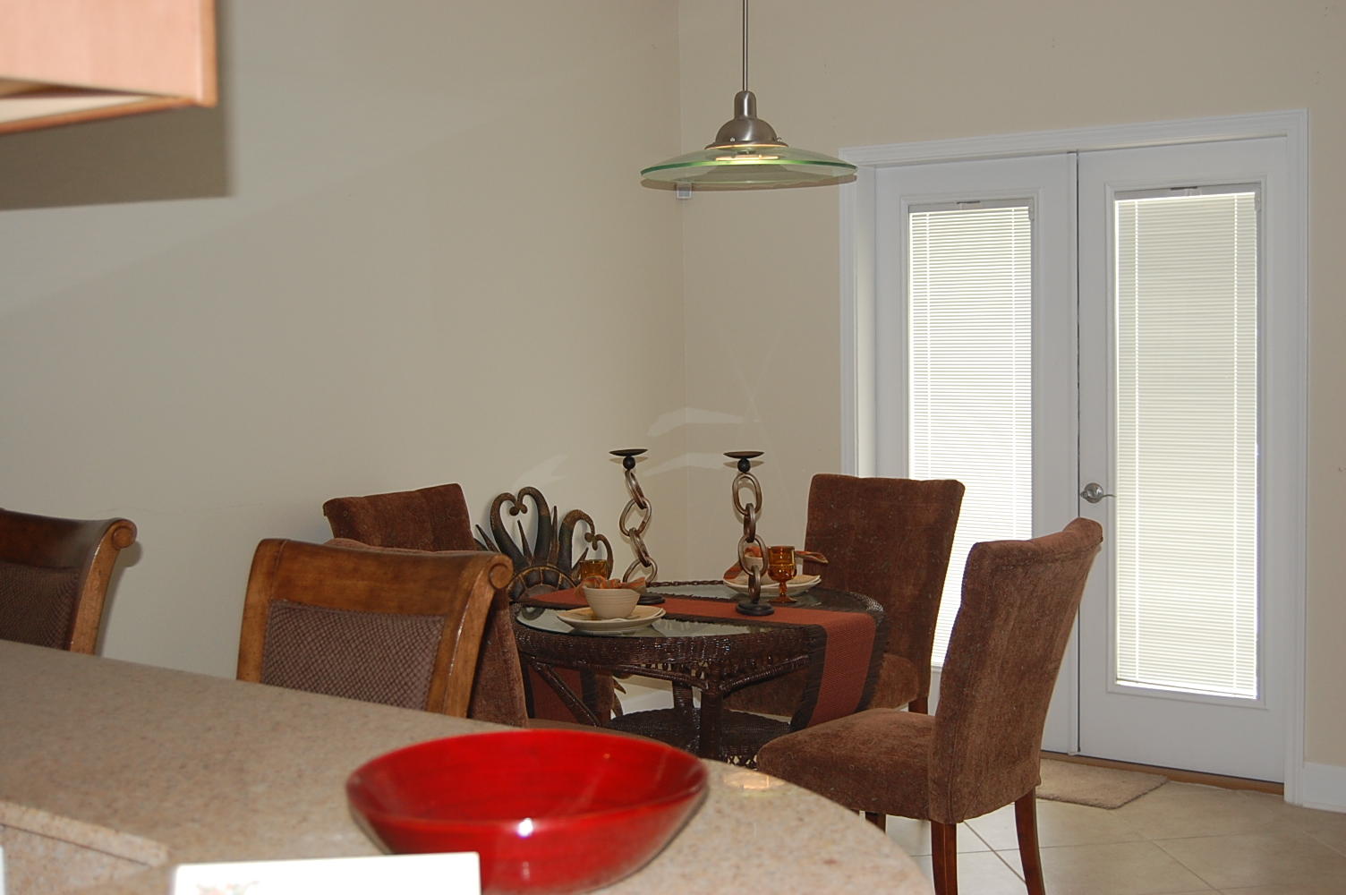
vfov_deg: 28.0
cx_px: 673
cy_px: 448
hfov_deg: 41.1
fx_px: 1793
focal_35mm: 48
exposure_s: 1/60
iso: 400
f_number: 4.5
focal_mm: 32
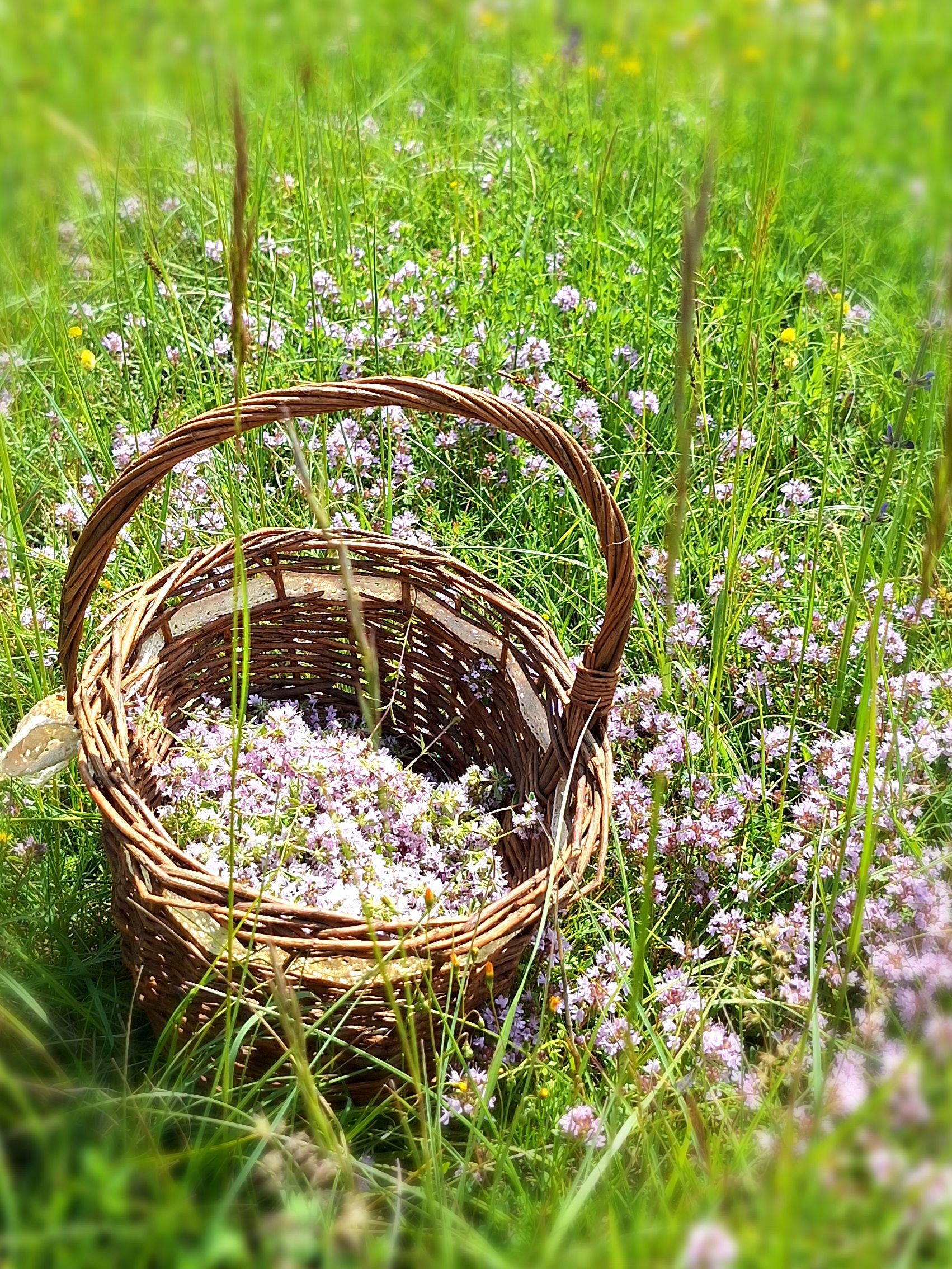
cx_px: 476
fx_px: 843
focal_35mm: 23
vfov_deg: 73.9
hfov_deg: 58.9
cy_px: 634
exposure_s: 1/1667
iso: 40
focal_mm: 5.54
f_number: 1.8
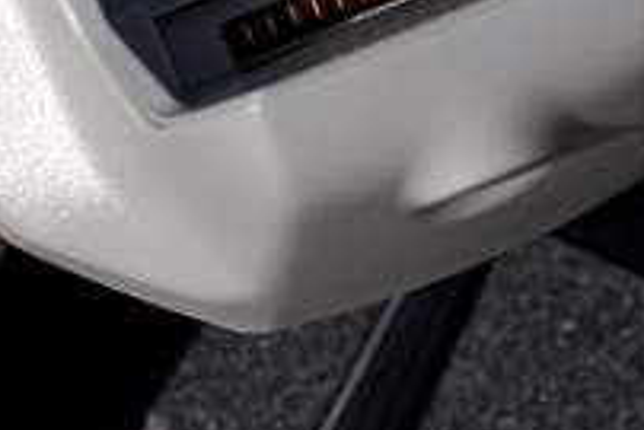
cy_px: -355
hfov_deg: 7.4
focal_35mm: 277
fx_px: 4959
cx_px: -182
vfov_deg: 4.9
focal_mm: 70
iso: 400
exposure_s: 1/3200
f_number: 5.6
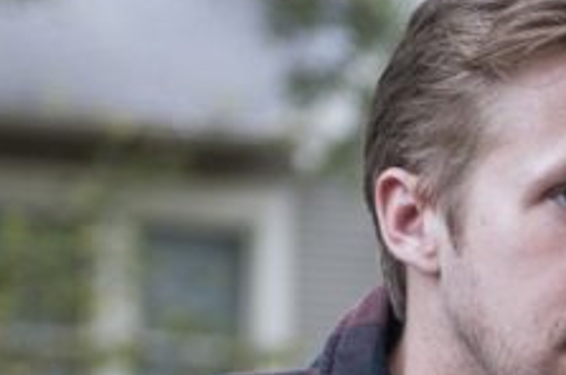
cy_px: 585
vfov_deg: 4.6
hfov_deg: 6.9
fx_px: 4600
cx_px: 868
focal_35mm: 293
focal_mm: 70
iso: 800
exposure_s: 1/200
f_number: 2.8
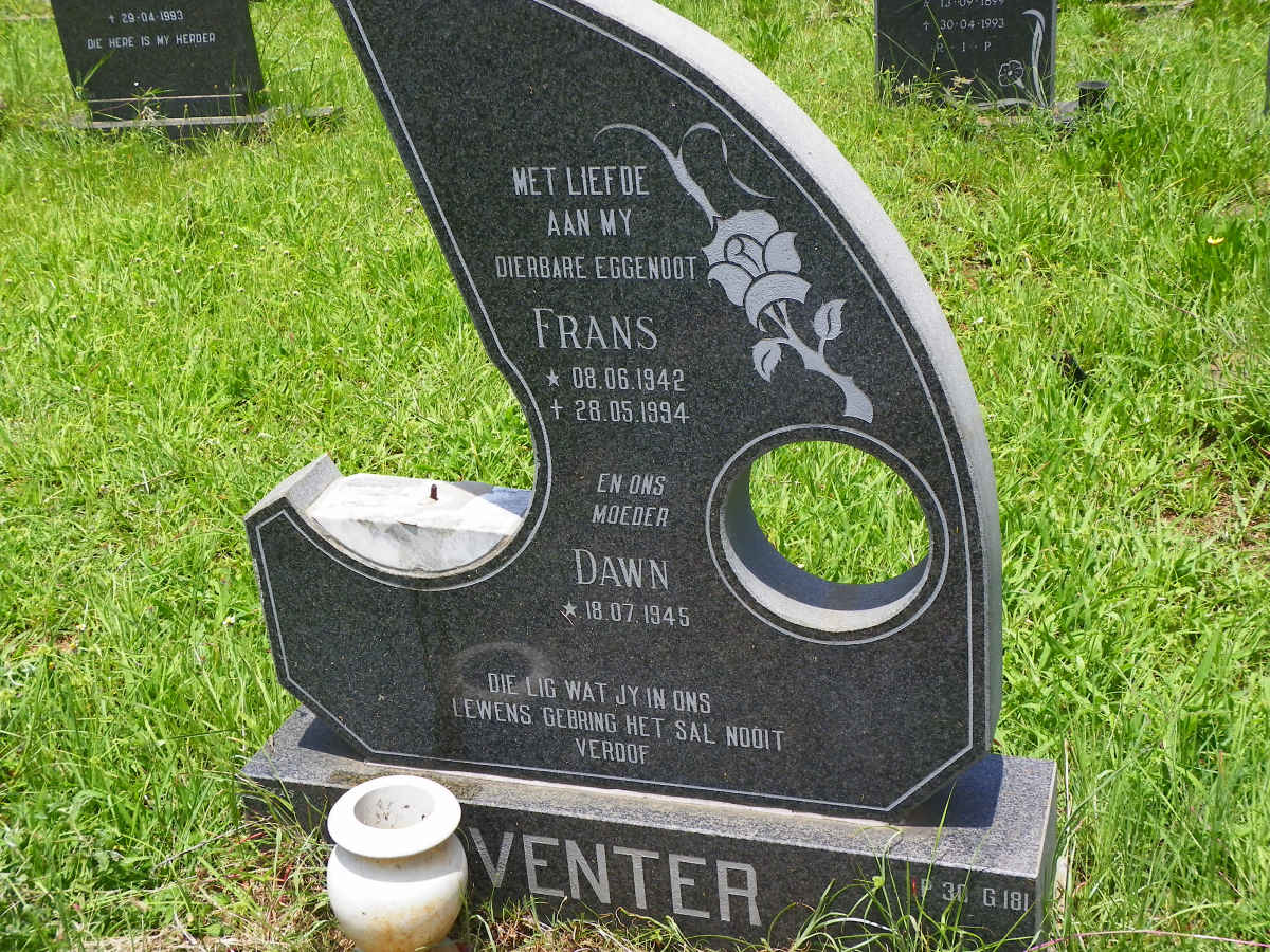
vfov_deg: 30.3
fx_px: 1761
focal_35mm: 48
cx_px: 635
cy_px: 476
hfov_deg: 39.7
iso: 64
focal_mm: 8.5
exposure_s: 1/250
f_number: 4.5
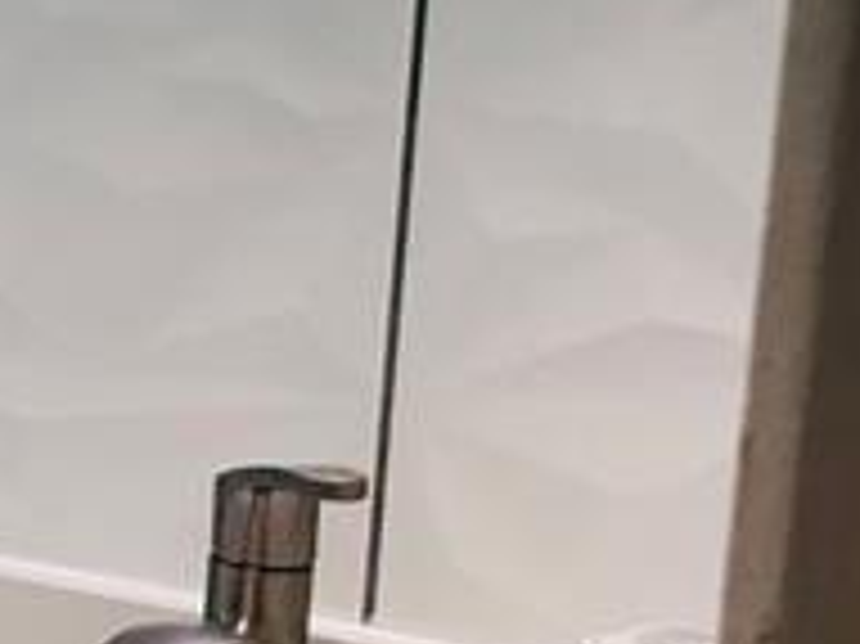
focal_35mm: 129
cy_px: 243
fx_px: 3203
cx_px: -1409
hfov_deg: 11.6
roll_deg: -0.1
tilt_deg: -9.0
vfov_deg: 11.5
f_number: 1.78
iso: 64
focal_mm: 6.86
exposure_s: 1/165
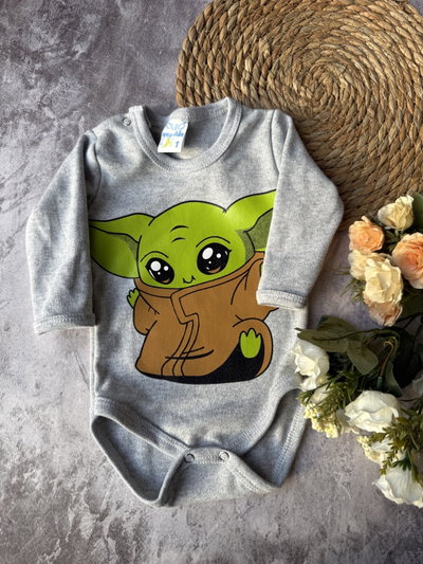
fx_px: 391
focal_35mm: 24
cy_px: 282
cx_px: 212
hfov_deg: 56.8
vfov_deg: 71.6
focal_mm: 6.76
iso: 64
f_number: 1.78
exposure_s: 1/161
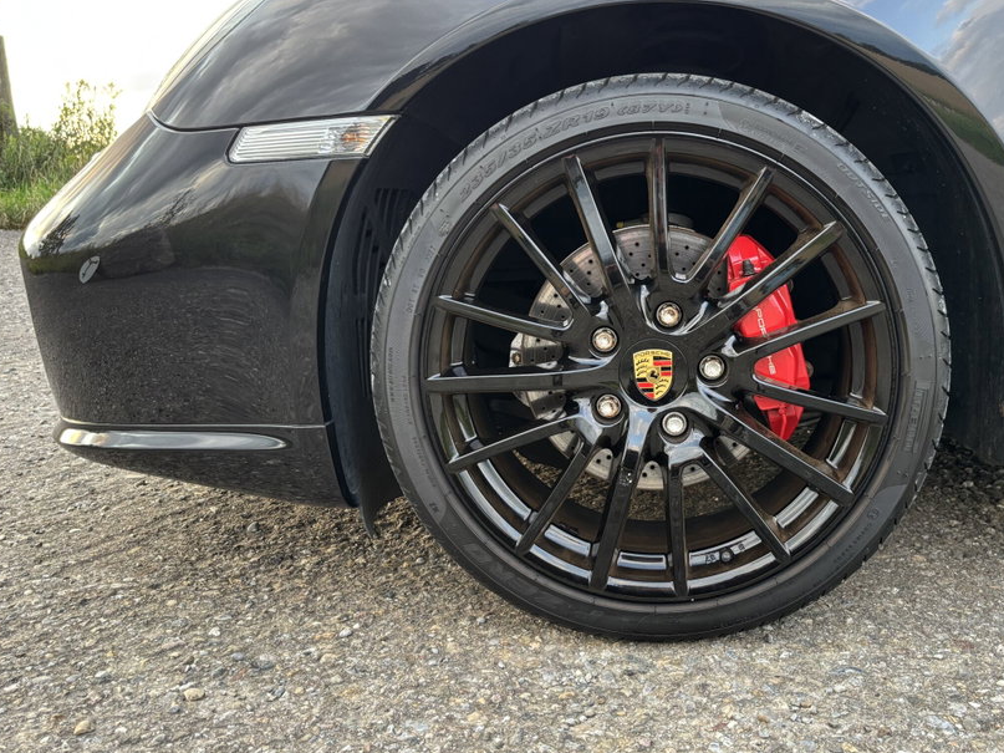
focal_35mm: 33
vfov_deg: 42.9
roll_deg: +3.4
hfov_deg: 55.0
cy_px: 337
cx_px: 598
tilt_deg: -5.8
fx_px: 957
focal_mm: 5.96
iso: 125
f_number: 1.6
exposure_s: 1/121
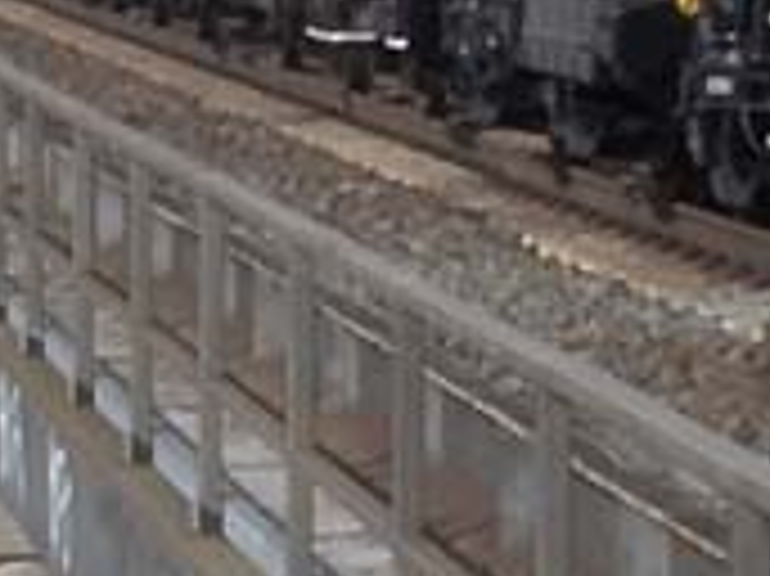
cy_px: -596
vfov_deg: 5.3
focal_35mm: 275
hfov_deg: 7.2
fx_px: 6113
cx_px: 887
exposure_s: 1/1550
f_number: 1.85
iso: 46
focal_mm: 6.81
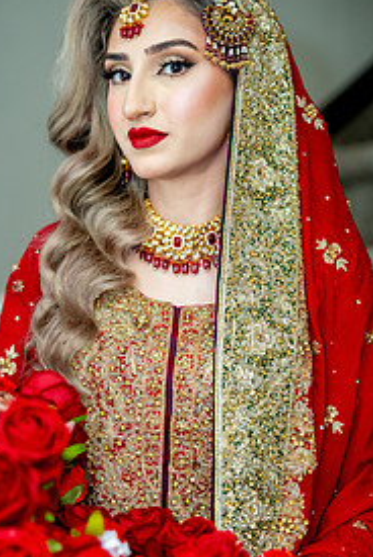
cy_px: 346
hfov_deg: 10.2
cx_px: 81
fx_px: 2077
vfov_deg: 15.3
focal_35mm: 134
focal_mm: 82
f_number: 2
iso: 800
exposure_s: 1/200
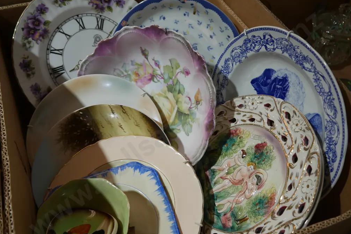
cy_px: 125
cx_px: 176
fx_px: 332
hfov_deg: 55.8
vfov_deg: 38.9
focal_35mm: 34
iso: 250
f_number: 3.6
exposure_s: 1/60
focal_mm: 16
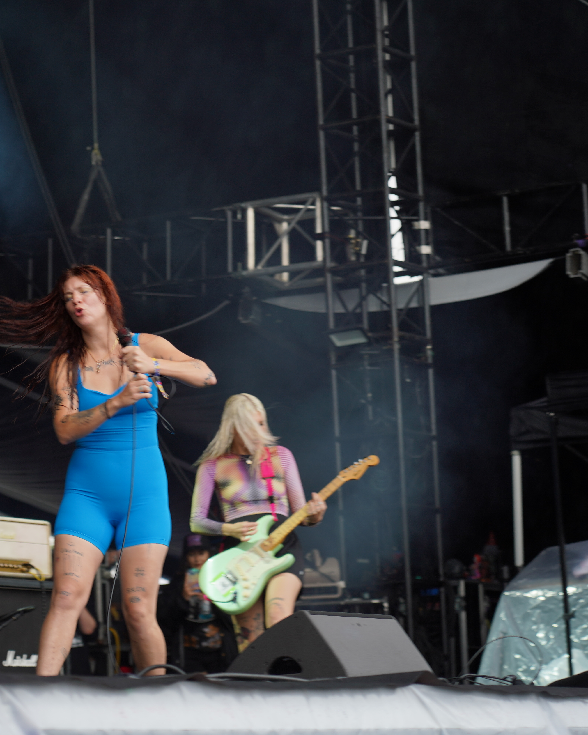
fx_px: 3219
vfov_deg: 13.0
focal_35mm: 148
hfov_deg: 10.4
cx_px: 213
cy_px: 367
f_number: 4.5
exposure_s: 1/160
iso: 100
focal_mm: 105
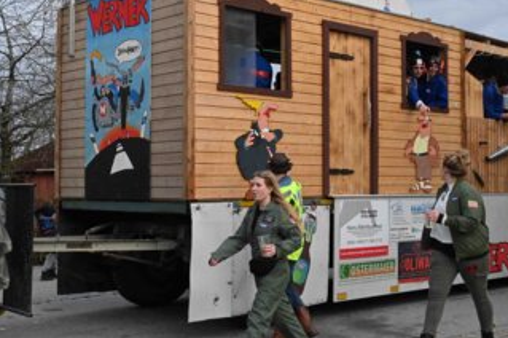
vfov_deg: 25.0
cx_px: 317
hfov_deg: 36.7
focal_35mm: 54
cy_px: 134
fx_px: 761
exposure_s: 1/800
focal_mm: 43
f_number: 14
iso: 2500
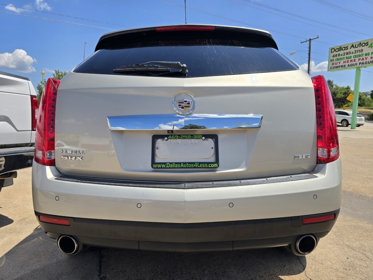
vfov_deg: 58.9
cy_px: 140
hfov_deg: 73.9
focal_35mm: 23
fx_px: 248
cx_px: 186
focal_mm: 6.3
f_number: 1.7
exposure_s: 1/1038
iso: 12
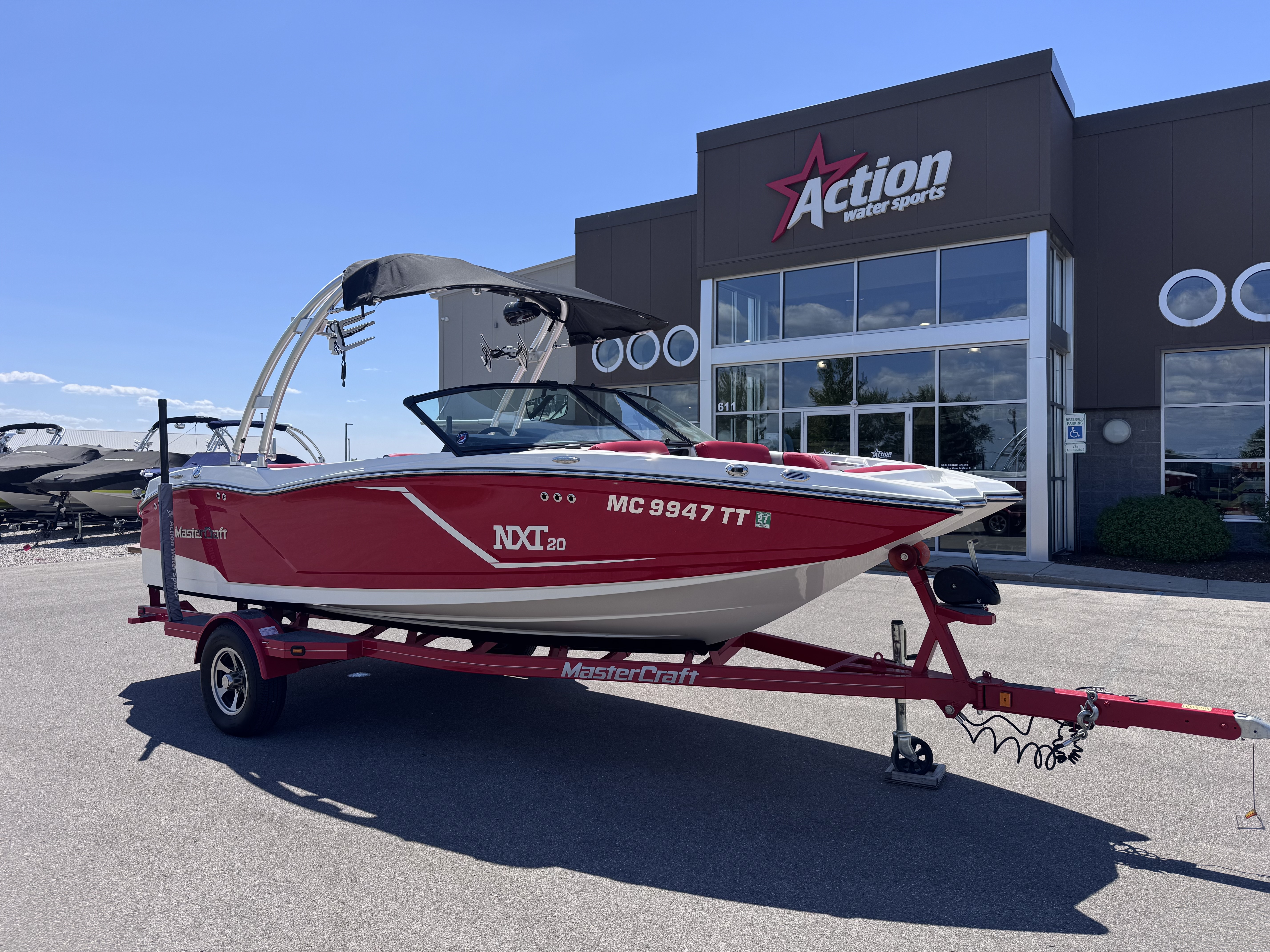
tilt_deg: +0.7
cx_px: 635
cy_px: 476
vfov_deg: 56.8
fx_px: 881
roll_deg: -0.3
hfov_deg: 71.6
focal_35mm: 24
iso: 80
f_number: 1.78
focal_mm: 6.76
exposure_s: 1/4608
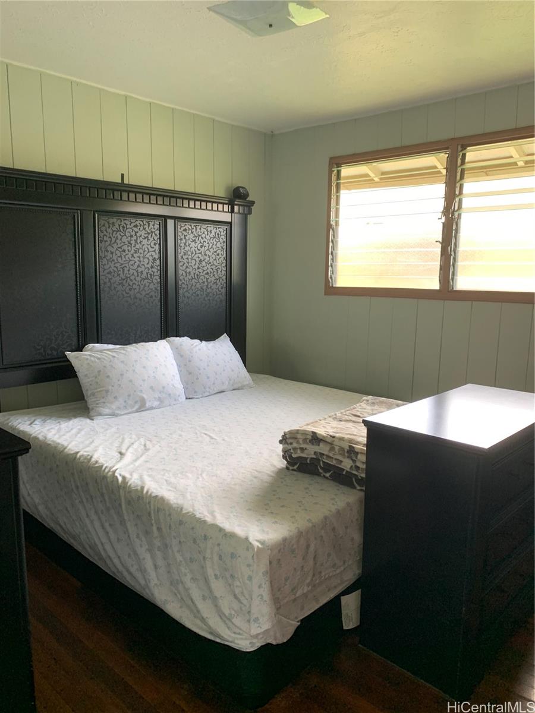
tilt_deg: -9.6
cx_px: 268
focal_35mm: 26
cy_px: 356
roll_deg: -0.2
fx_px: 536
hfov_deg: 53.1
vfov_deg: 67.3
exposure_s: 1/71
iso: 100
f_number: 1.8
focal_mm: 4.25
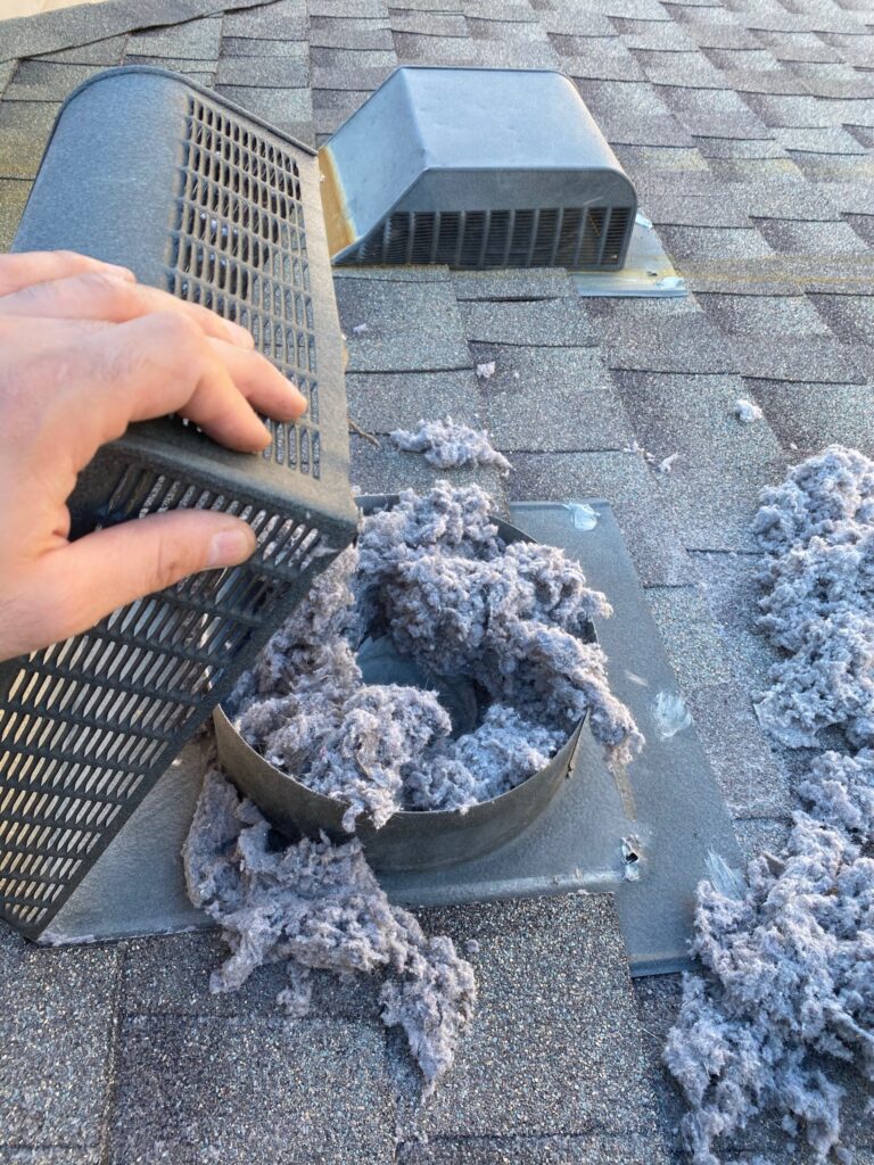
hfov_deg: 53.1
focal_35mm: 26
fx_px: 875
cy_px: 582
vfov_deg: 67.3
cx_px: 437
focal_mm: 4.25
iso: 32
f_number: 1.8
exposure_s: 1/148
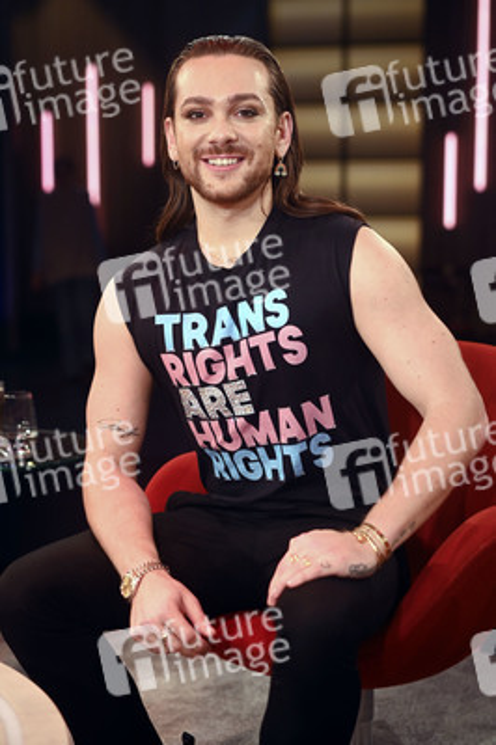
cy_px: 372
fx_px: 1139
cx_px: 248
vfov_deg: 36.3
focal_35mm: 55
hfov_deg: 24.6
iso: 1250
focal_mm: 55
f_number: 2.5
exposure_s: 1/250
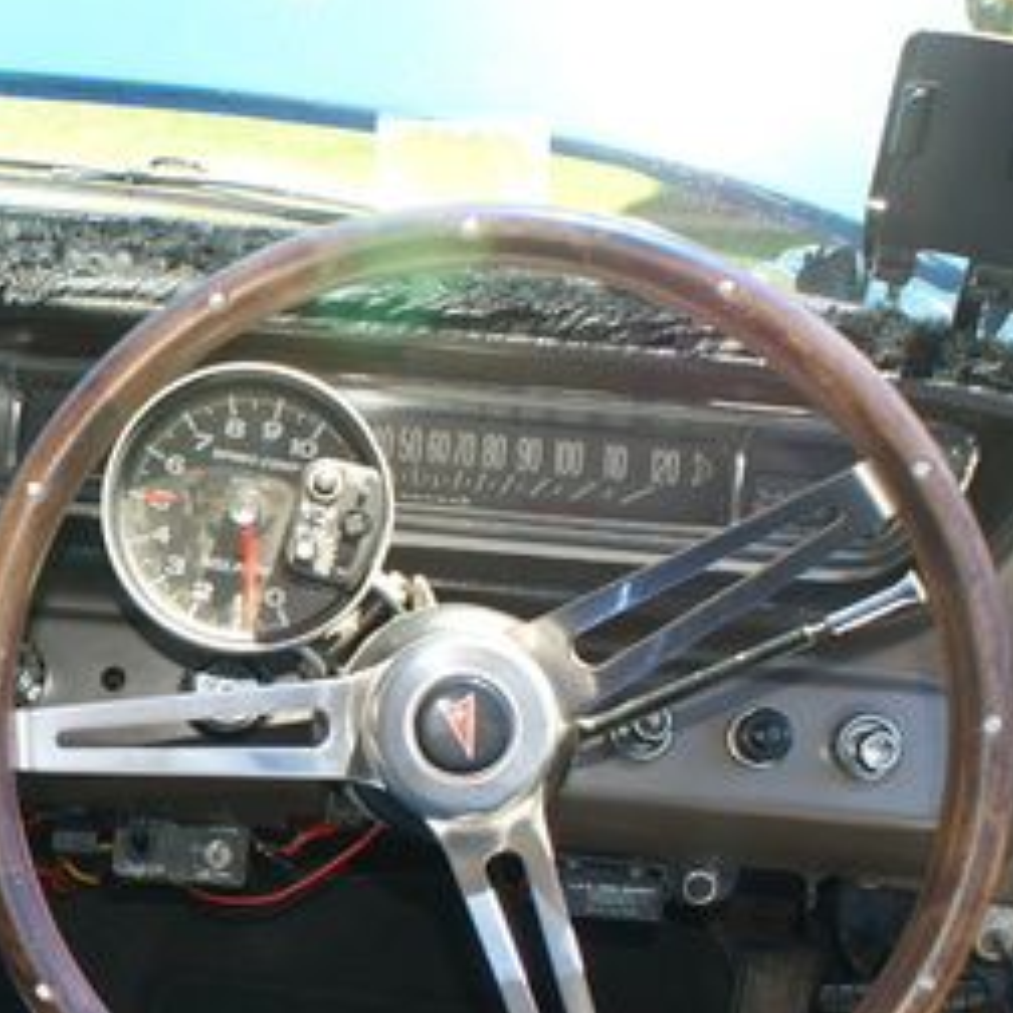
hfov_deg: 22.6
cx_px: -48
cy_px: 677
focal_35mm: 73
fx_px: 2417
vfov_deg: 23.6
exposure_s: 1/60
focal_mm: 18
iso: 100
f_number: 4
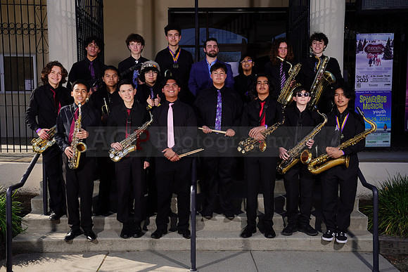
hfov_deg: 47.4
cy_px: 136
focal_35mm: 41
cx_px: 204
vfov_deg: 32.6
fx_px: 465
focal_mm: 41
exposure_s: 1/250
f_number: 9
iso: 100
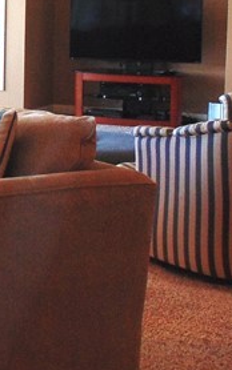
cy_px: 84
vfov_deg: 23.8
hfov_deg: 14.3
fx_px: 869
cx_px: -112
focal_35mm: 86
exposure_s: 1/30
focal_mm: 4
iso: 100
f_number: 3.1
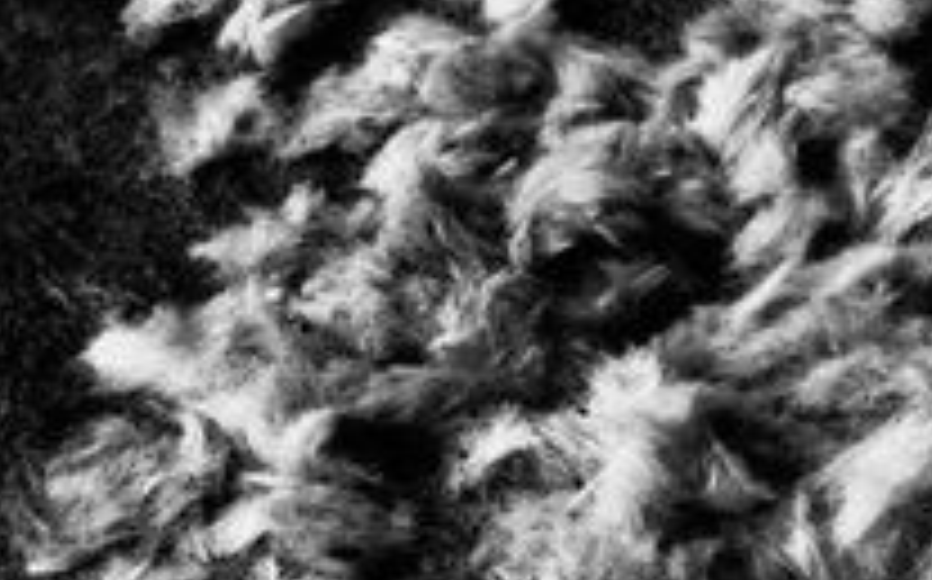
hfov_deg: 14.3
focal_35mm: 138
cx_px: 1355
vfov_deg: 9.4
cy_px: -70
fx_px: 3502
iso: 1000
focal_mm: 23
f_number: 11
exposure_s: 1/180
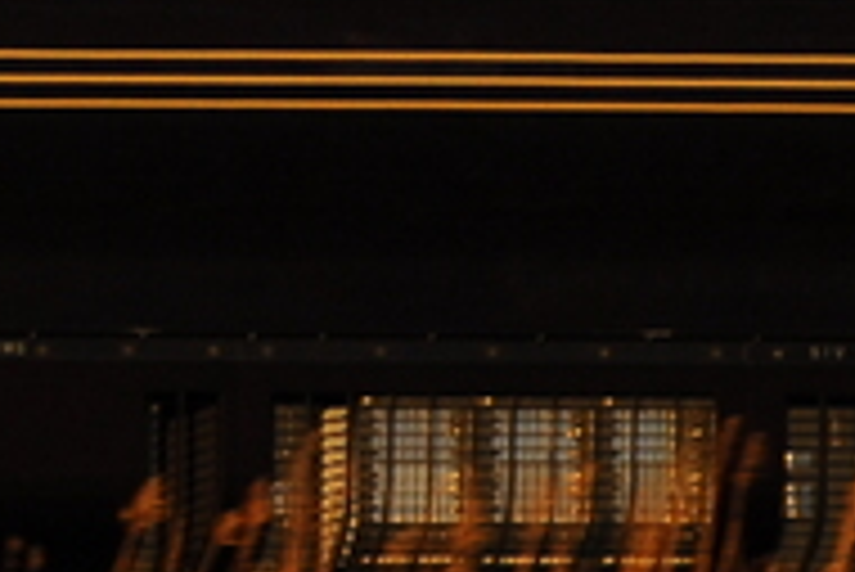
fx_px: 29360
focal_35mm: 1235
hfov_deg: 1.7
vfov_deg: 1.1
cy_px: -777
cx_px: -950
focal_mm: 125
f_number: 5.6
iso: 250
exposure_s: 1/500
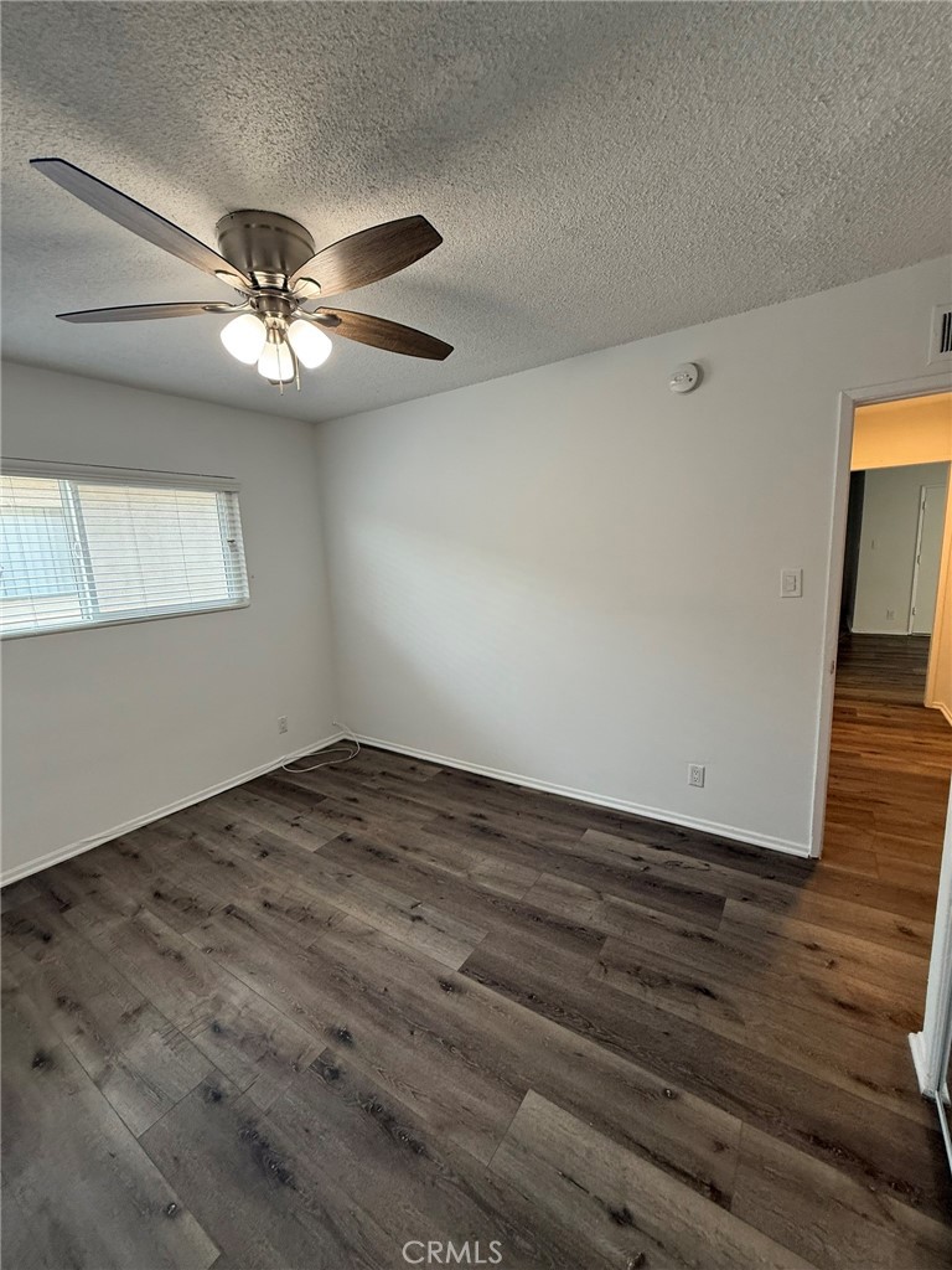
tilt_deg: -7.3
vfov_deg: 102.1
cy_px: 635
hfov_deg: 85.7
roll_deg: +2.7
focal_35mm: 14
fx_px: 513
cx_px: 476
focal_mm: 2.22
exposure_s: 1/120
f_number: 2.2
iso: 200
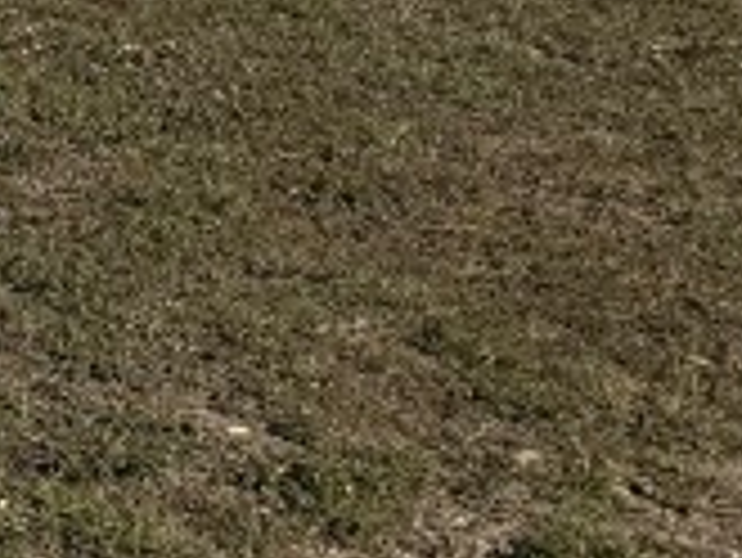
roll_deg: +1.0
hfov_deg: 9.9
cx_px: -1502
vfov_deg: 9.3
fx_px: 3196
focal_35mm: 149
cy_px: -585
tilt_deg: -1.0
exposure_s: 1/11905
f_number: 1.78
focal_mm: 6.76
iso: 80
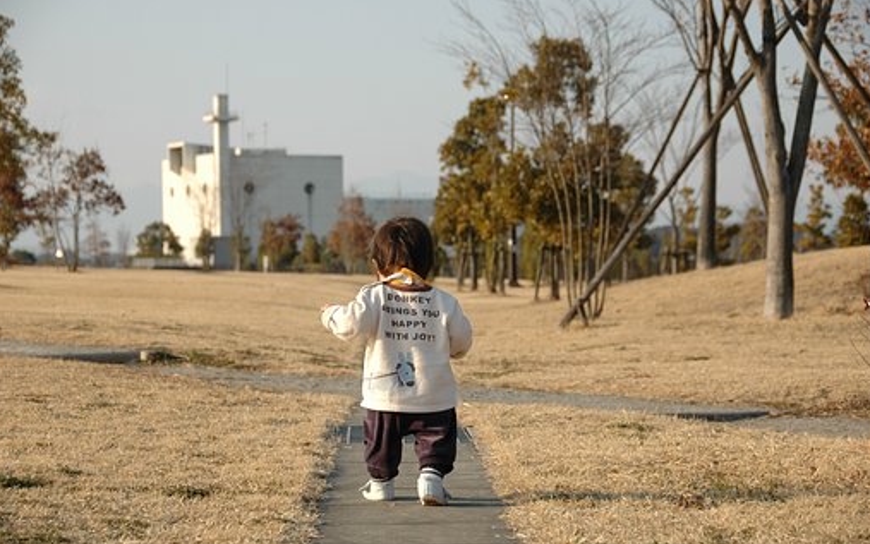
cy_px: 287
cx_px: 436
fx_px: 2561
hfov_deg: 19.3
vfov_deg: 12.1
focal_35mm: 108
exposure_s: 1/640
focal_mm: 70
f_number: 5
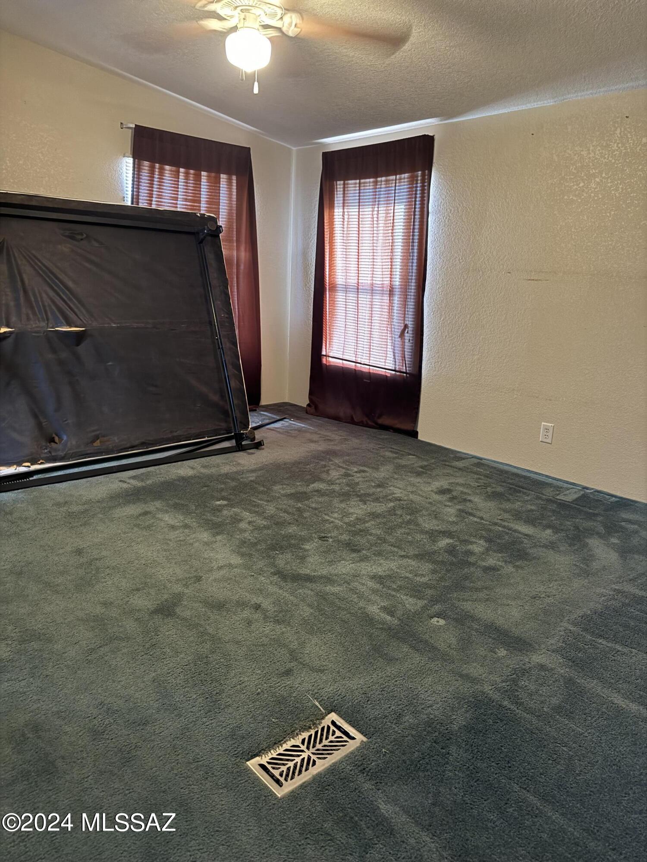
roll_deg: -2.6
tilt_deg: -14.7
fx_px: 598
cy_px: 431
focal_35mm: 24
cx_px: 324
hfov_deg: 56.8
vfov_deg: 71.6
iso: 640
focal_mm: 6.76
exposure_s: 1/40
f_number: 1.78
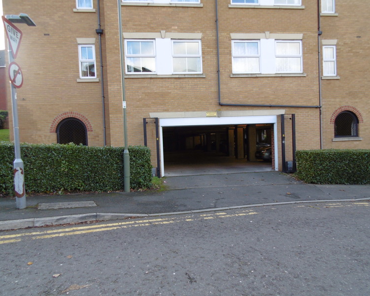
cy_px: 148
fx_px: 252
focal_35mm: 23
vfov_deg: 60.9
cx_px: 197
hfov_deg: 72.5
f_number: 3
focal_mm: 4
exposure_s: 1/125
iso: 100
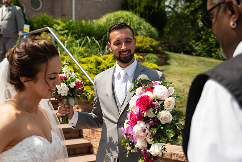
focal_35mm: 47
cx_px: 121
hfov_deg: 41.9
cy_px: 81
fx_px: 316
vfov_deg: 28.7
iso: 125
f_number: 4
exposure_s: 1/1000
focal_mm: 47
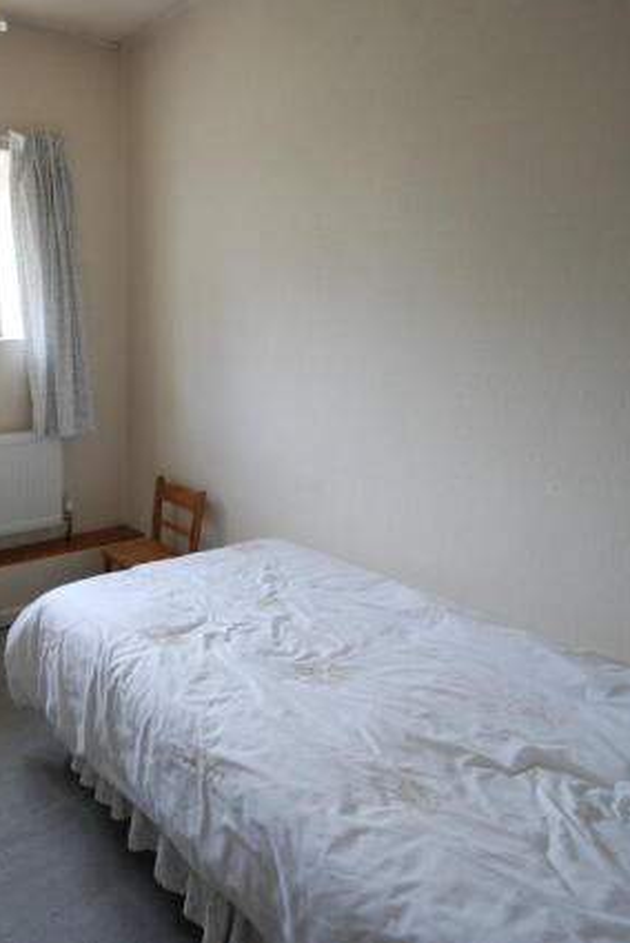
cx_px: 94
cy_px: 467
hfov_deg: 50.5
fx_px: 603
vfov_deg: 76.1
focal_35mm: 23
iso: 400
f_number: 5
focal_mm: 10
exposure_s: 1/50
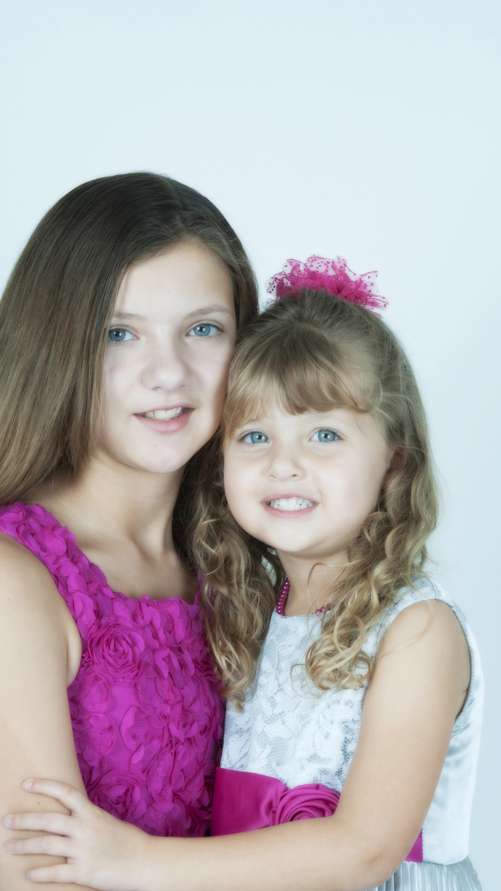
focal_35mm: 102
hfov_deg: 11.9
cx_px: 225
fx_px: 2409
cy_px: 566
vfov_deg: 20.9
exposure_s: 1/30
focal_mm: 70
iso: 160
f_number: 13
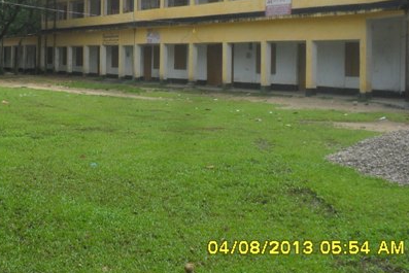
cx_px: 102
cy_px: 47
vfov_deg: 21.6
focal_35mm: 62
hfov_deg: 31.8
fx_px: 705
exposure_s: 1/500
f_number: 4
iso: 100
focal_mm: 6.6
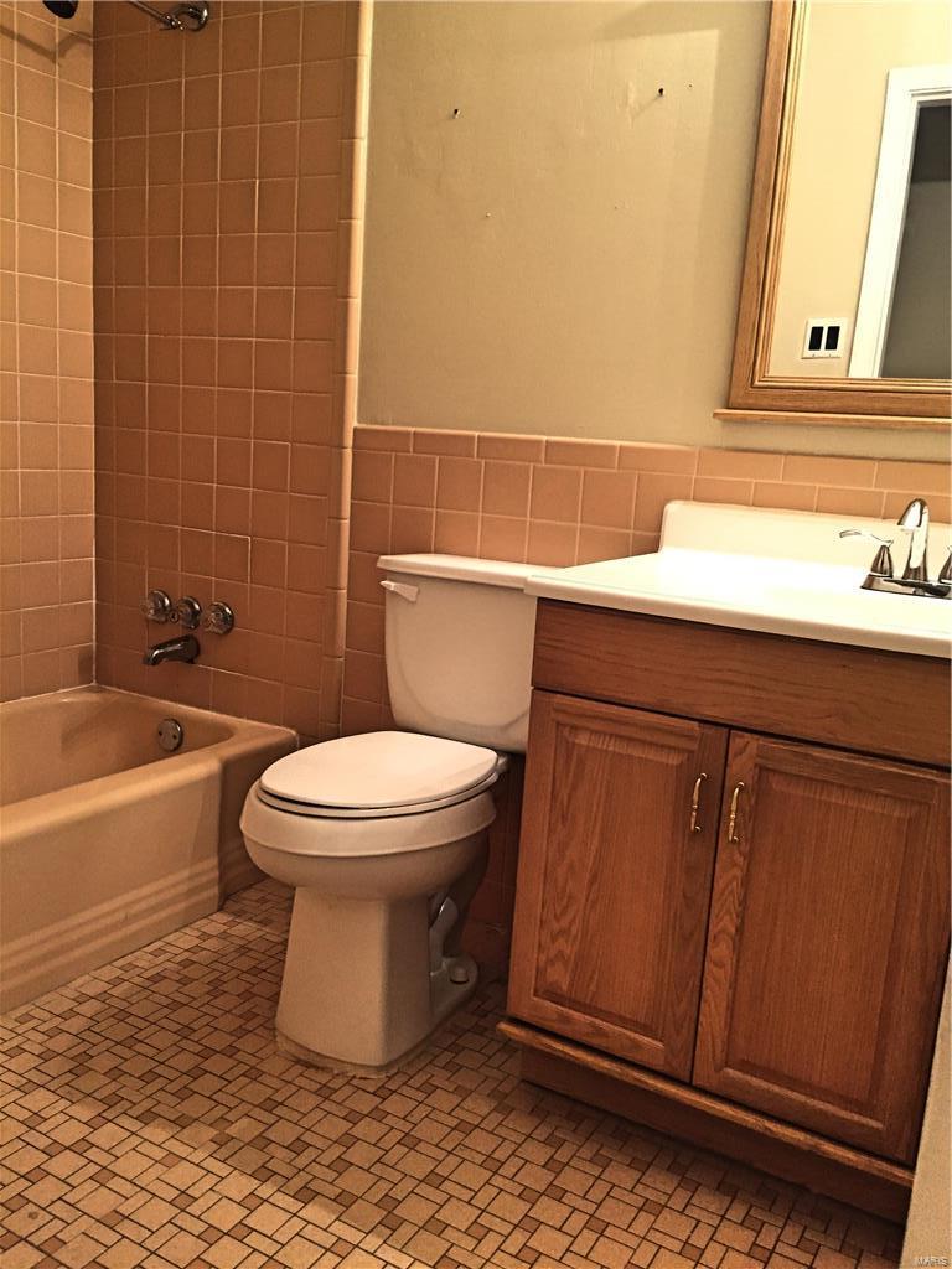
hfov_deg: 48.2
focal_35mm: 29
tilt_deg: -10.4
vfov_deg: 61.7
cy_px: 634
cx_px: 476
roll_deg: -3.7
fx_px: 1063
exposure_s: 1/33
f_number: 2.2
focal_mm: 4.15
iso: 250
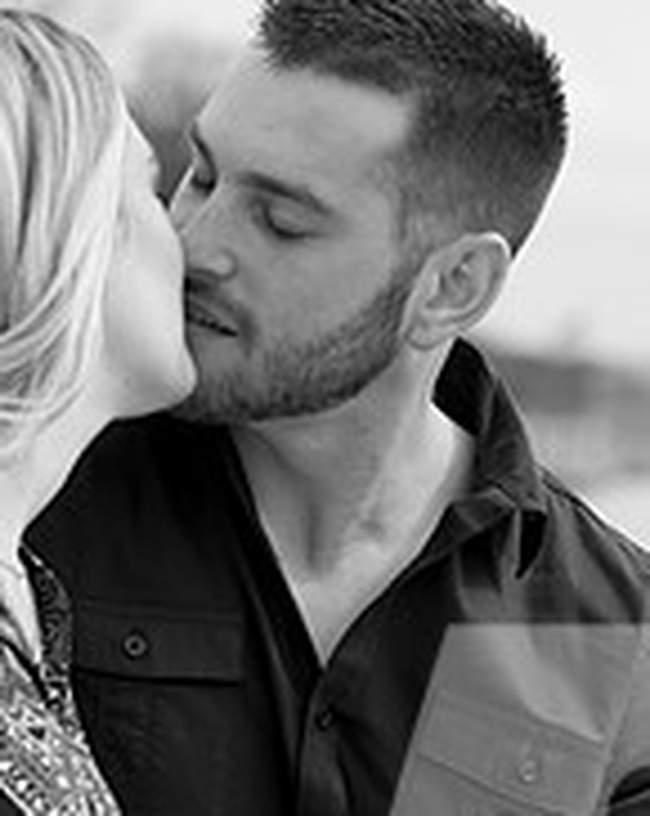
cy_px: 510
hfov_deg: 5.8
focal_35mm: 265
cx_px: 576
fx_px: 6389
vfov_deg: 7.3
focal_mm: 70
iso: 160
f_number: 3.5
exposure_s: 1/800
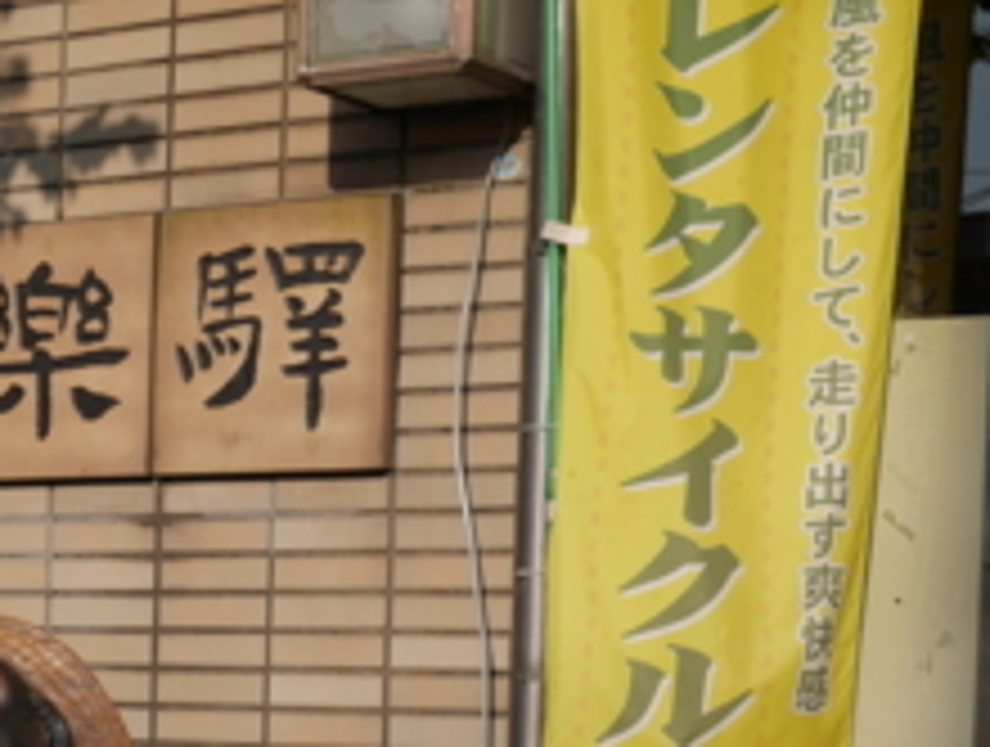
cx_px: -130
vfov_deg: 13.3
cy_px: 848
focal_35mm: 109
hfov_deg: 17.3
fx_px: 3124
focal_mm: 20
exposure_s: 1/1000
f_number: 5
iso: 200
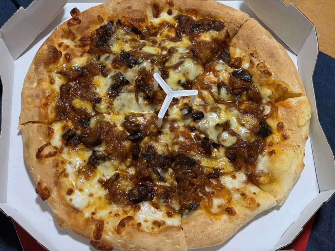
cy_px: 126
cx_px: 168
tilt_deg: -68.5
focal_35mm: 52
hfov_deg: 36.8
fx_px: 503
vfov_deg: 28.0
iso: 125
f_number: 1.6
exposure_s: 1/33
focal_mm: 5.96
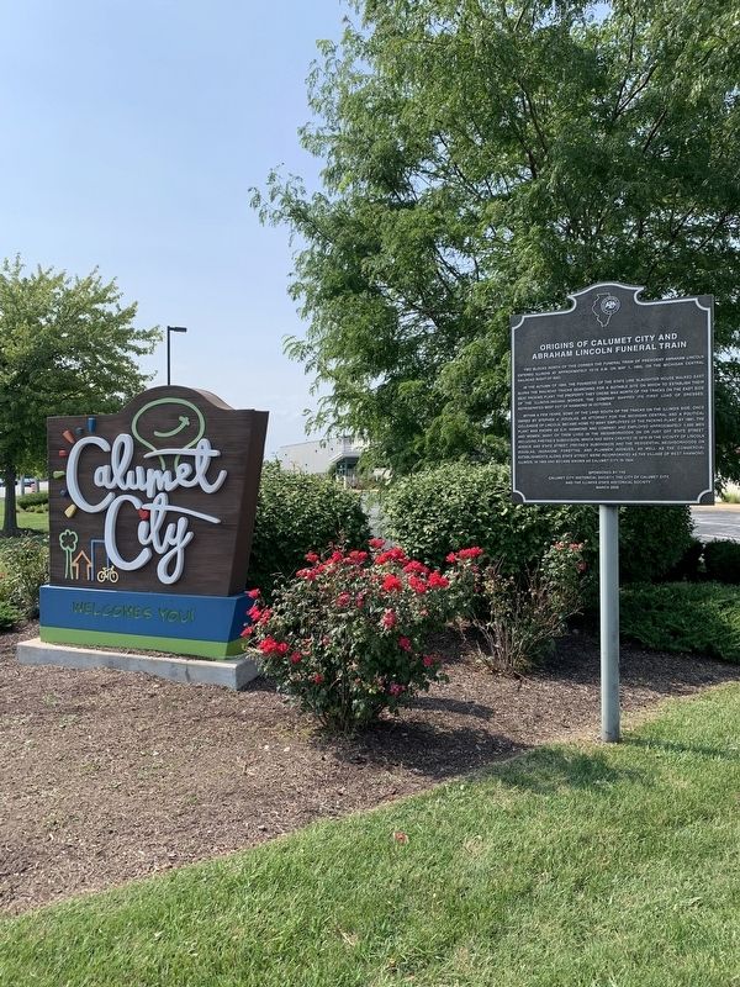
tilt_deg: +1.3
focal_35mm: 26
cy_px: 494
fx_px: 741
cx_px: 370
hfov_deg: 53.1
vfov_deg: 67.3
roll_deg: +1.7
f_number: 1.8
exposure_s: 1/1536
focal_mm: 4.25
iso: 25
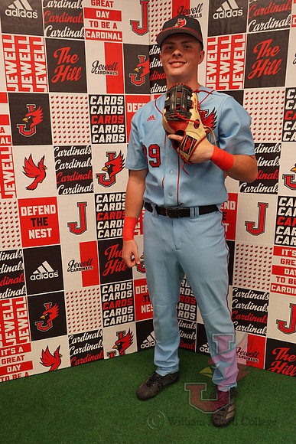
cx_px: 148
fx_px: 357
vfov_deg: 63.6
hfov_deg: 45.0
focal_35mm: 29
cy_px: 222
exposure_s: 1/160
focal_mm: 29
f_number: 4
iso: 1250
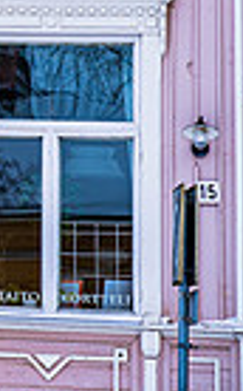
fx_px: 2718
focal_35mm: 256
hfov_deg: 4.9
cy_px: -135
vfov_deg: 8.1
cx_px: -503
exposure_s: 1/800
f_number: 2.8
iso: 100
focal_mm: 59
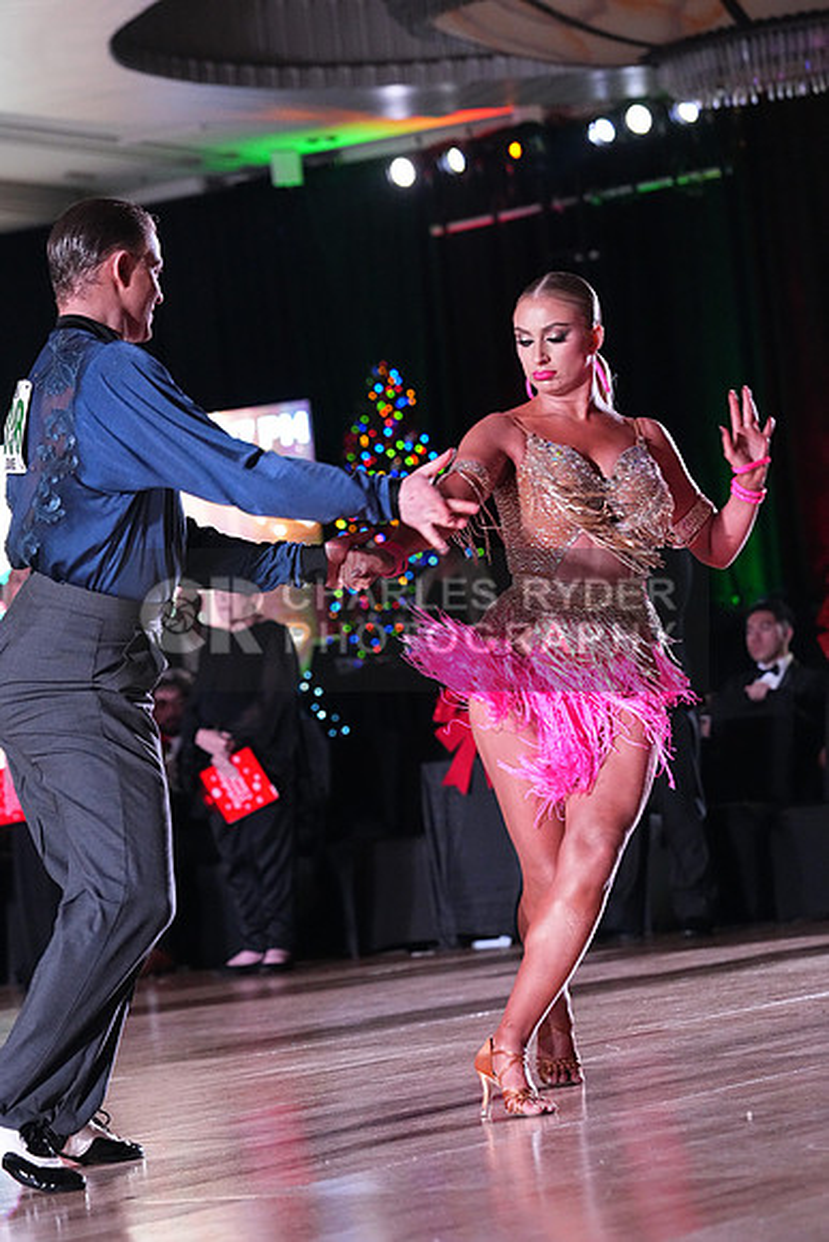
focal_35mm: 123
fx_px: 4246
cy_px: 621
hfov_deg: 11.2
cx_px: 414
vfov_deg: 16.6
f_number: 5
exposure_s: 1/400
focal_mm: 123
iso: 10000
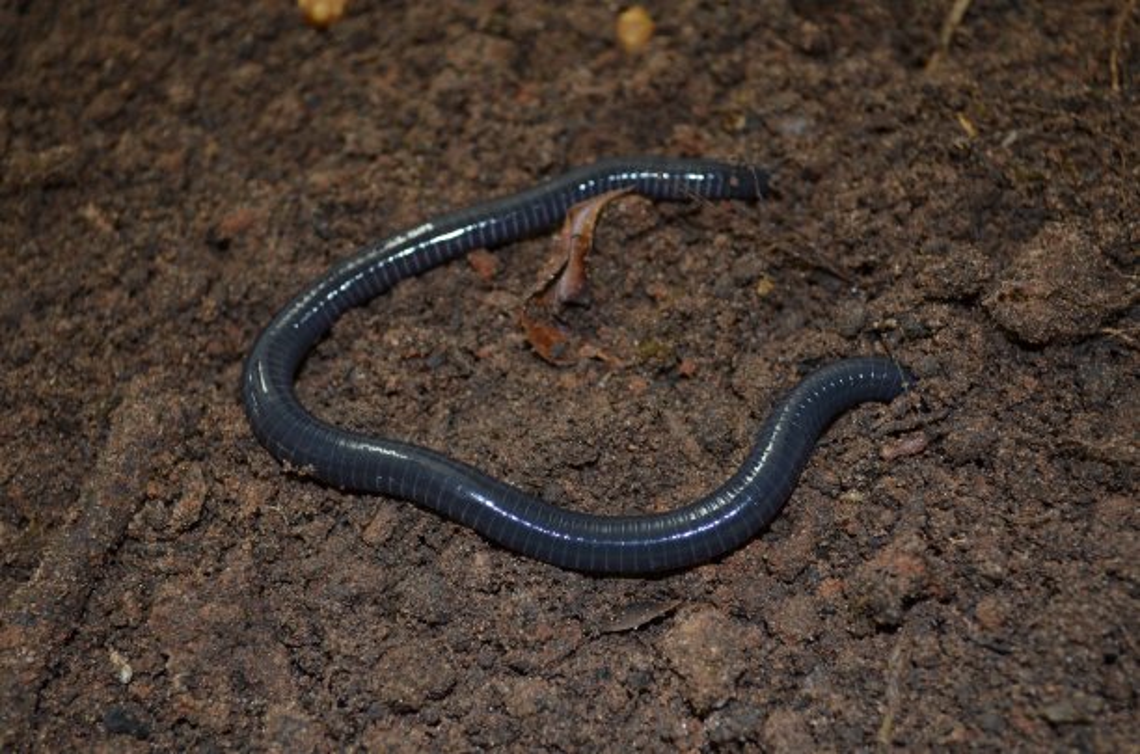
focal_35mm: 52
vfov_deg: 25.6
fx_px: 1659
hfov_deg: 37.9
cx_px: 570
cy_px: 377
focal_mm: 35
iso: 640
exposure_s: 1/50
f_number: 5
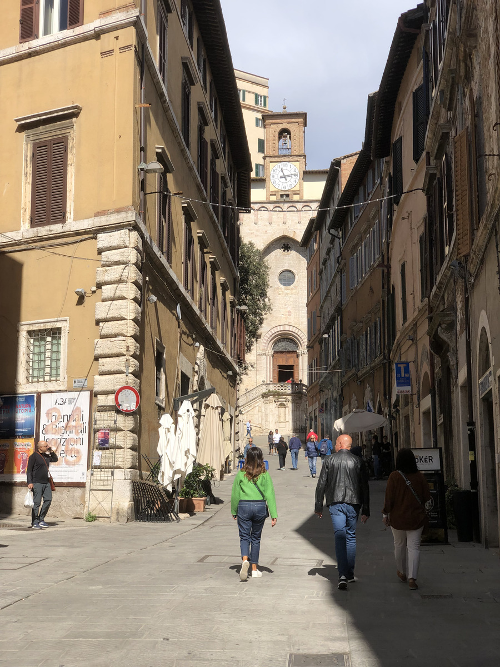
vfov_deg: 36.8
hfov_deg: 28.0
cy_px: 334
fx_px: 1001
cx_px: 250
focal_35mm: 52
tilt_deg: +10.5
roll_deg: +0.3
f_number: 2.4
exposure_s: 1/1245
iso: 16
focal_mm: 6
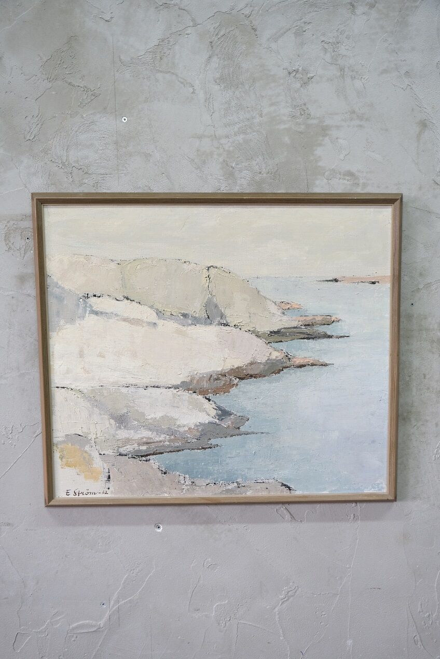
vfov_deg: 58.7
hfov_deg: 41.1
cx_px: 220
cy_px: 330
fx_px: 587
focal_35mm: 32
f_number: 4
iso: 800
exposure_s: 1/30
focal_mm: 21.2
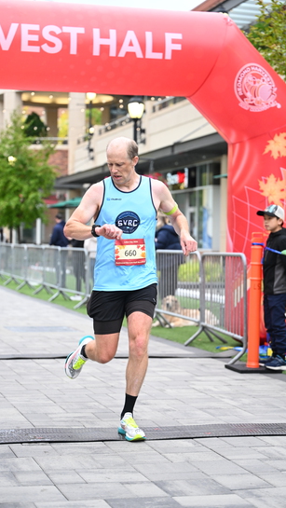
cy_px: 255
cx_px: 134
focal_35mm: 74
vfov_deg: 28.6
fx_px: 997
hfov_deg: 16.3
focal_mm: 70
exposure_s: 1/1000
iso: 1600
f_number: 2.8
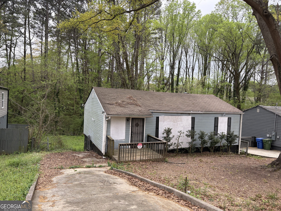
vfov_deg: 53.1
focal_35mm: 26
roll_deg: -2.6
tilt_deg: -1.7
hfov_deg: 67.3
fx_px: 211
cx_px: 140
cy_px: 106
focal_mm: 5.96
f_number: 1.6
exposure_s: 1/441
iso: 50
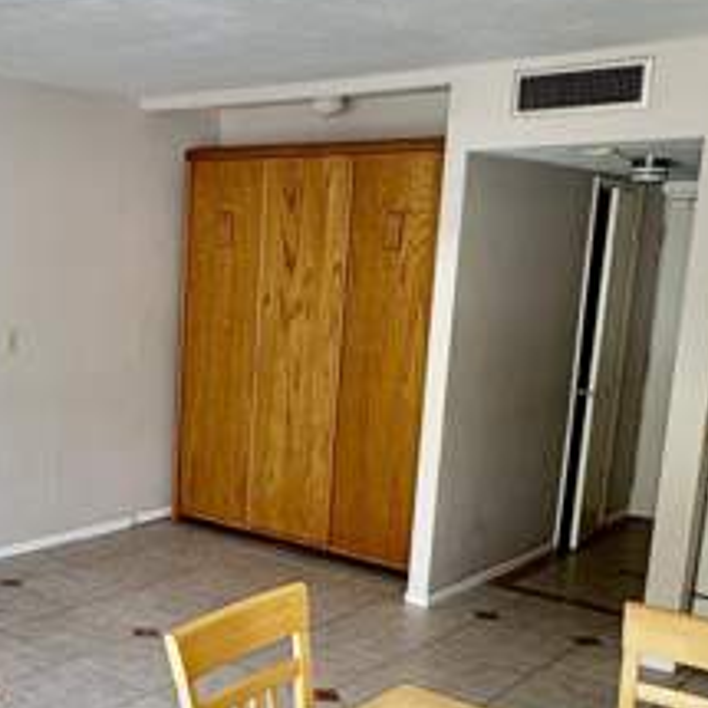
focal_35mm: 46
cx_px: 119
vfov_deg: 36.5
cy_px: 464
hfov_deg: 35.3
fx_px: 1064
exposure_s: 1/99
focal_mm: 2.22
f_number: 2.2
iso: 125
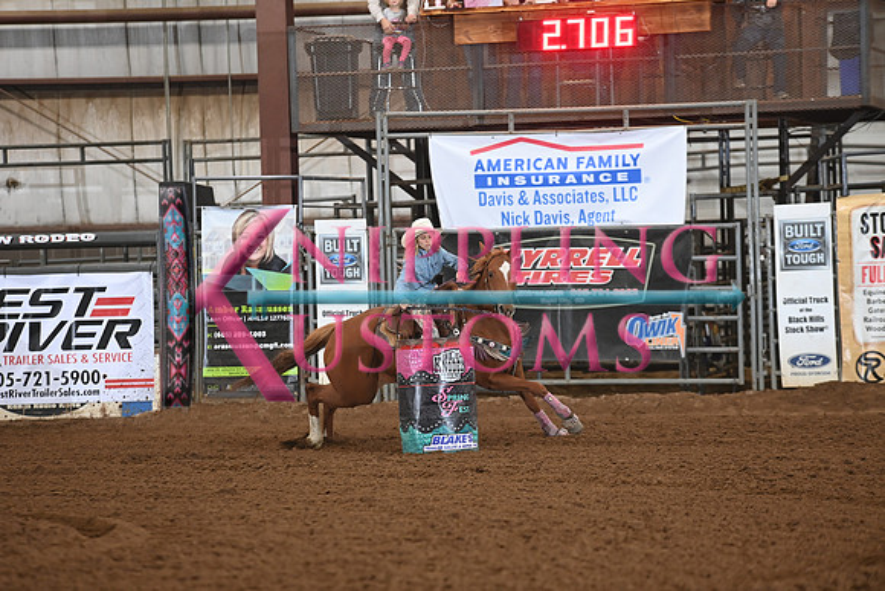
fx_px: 4918
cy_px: 296
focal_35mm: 200
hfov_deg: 10.3
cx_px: 442
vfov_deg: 6.9
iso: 2500
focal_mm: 200
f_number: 4
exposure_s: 1/250
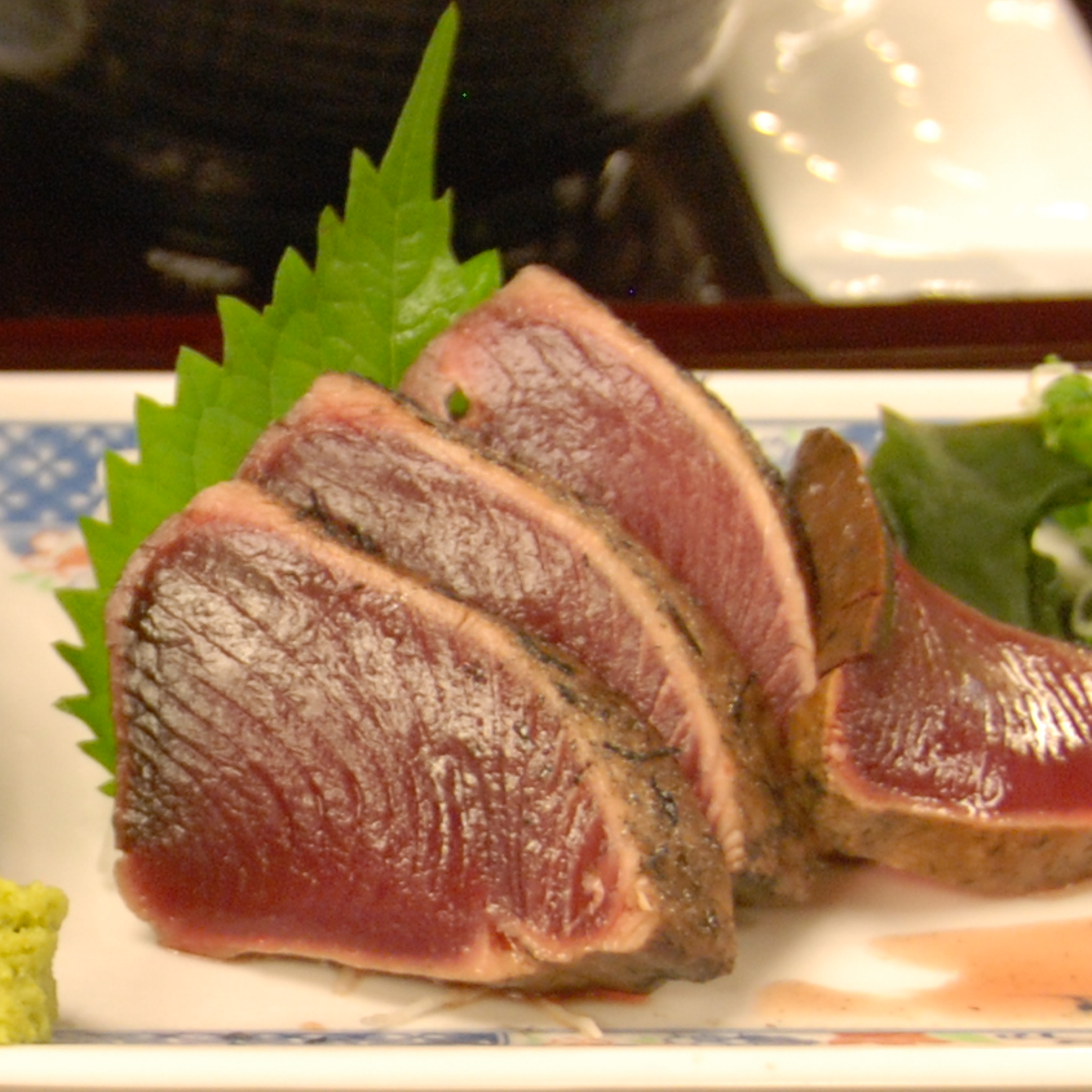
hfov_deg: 11.4
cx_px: -56
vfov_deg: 11.5
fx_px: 5425
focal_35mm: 152
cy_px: 786
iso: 400
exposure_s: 1/10
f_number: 4
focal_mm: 26
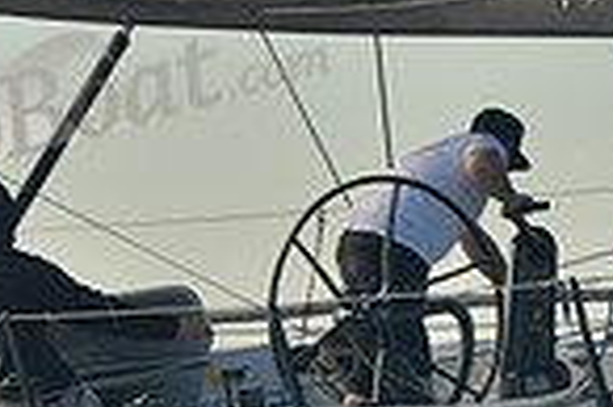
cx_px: 550
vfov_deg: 1.7
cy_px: 279
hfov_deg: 2.6
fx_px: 13505
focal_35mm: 794
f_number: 5.6
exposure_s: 1/800
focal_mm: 200
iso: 200
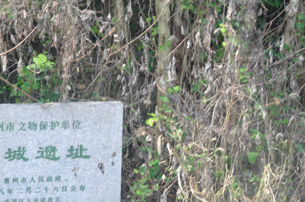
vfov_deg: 13.5
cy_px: 134
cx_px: 46
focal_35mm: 101
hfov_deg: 19.9
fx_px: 854
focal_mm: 35
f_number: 8
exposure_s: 1/60
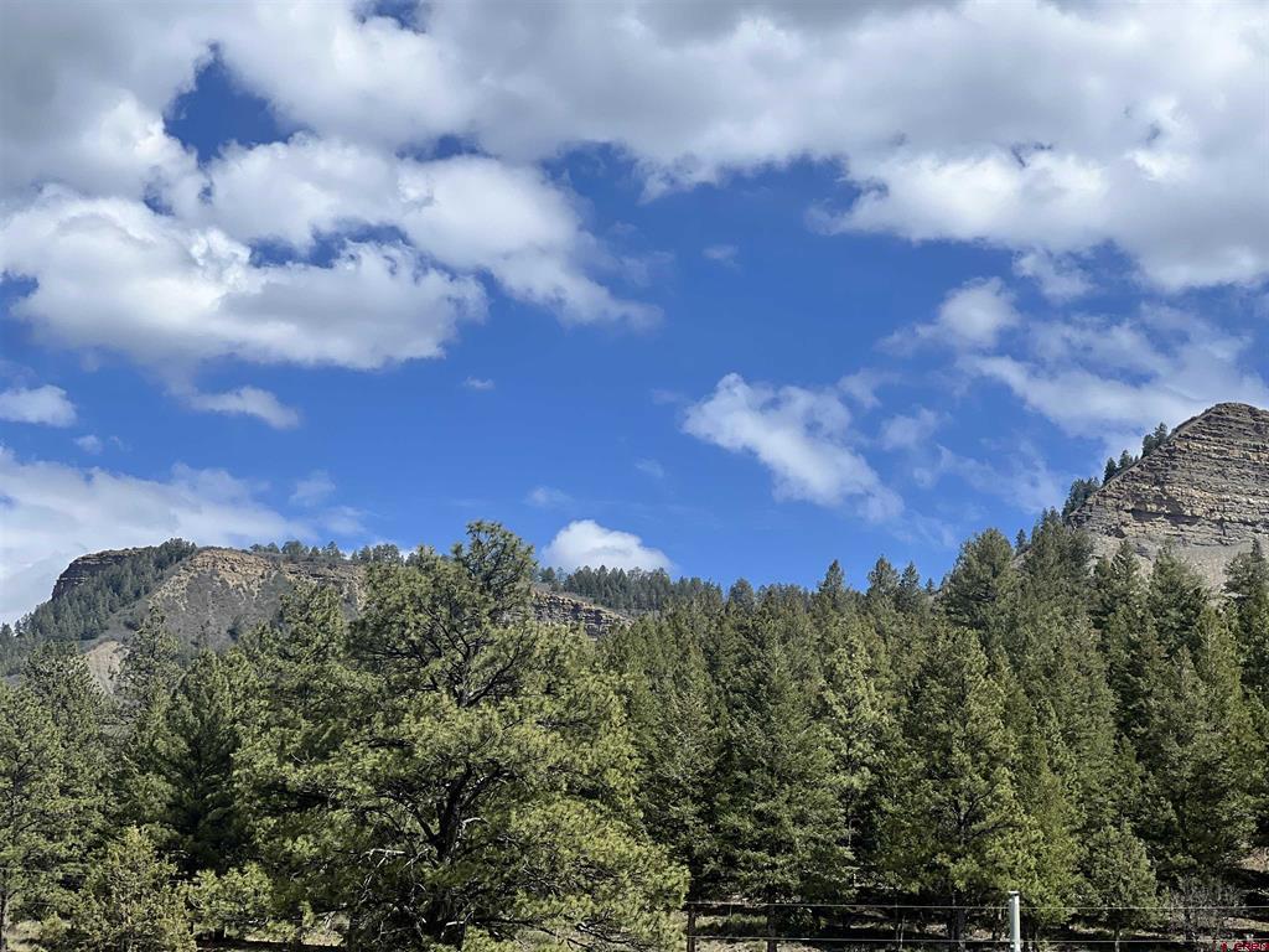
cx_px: 634
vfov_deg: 19.1
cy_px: 476
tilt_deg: +12.0
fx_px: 2823
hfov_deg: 25.3
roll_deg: -2.8
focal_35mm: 77
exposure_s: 1/1179
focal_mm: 9
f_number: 2.8
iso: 32
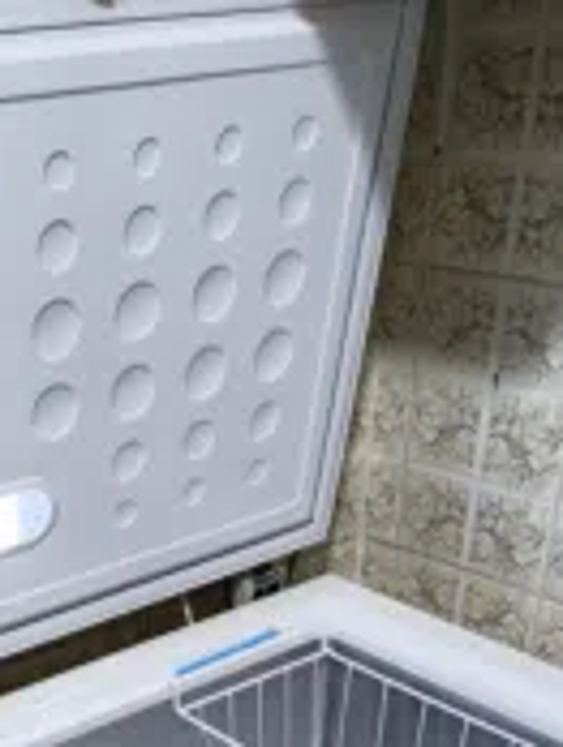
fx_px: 1190
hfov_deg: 25.9
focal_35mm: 55
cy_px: 850
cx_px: 77
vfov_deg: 30.6
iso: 773
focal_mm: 5.56
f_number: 1.87
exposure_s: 1/50
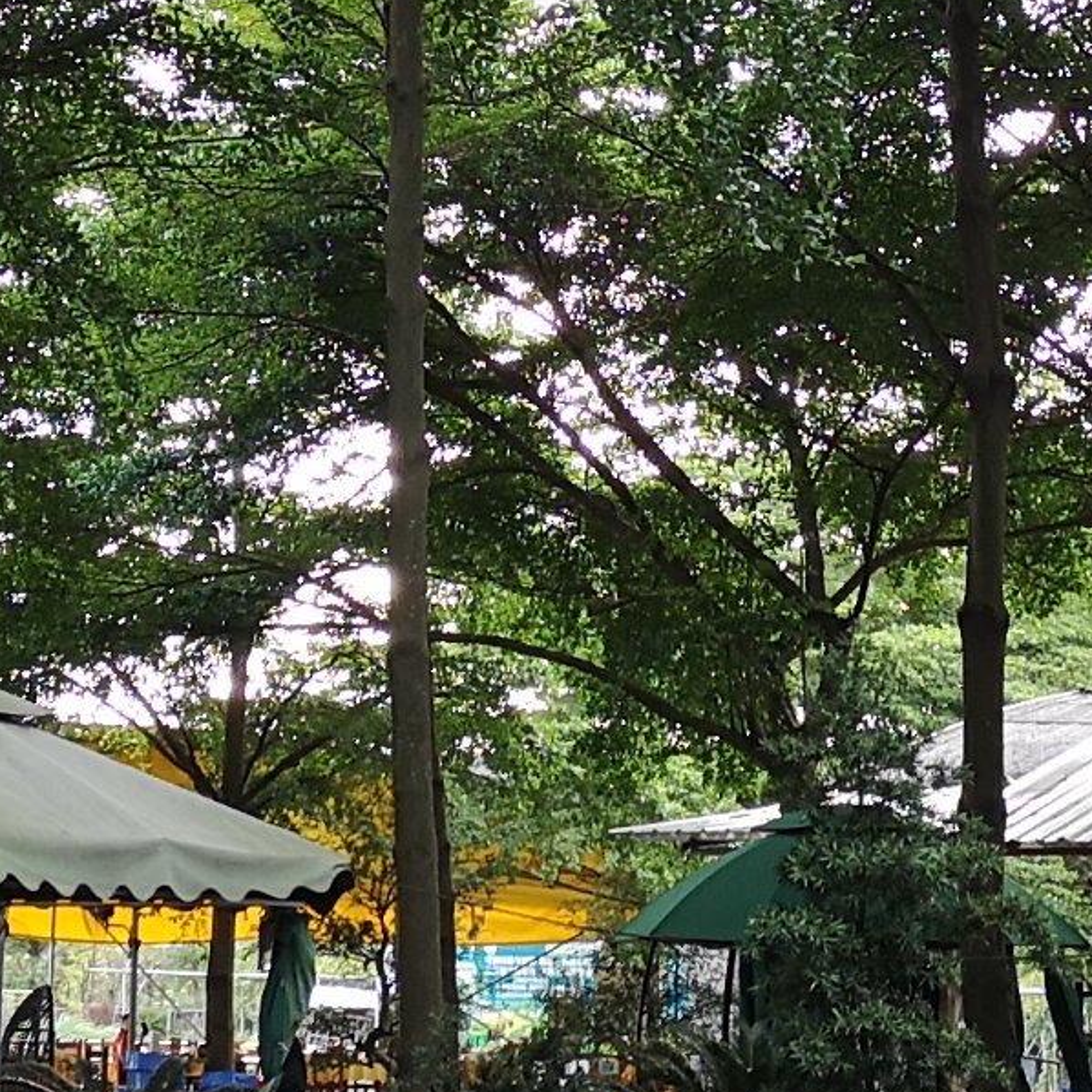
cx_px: 229
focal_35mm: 109
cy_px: 153
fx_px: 3890
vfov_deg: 15.8
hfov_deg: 15.9
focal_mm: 5.58
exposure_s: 1/100
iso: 64
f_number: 1.8
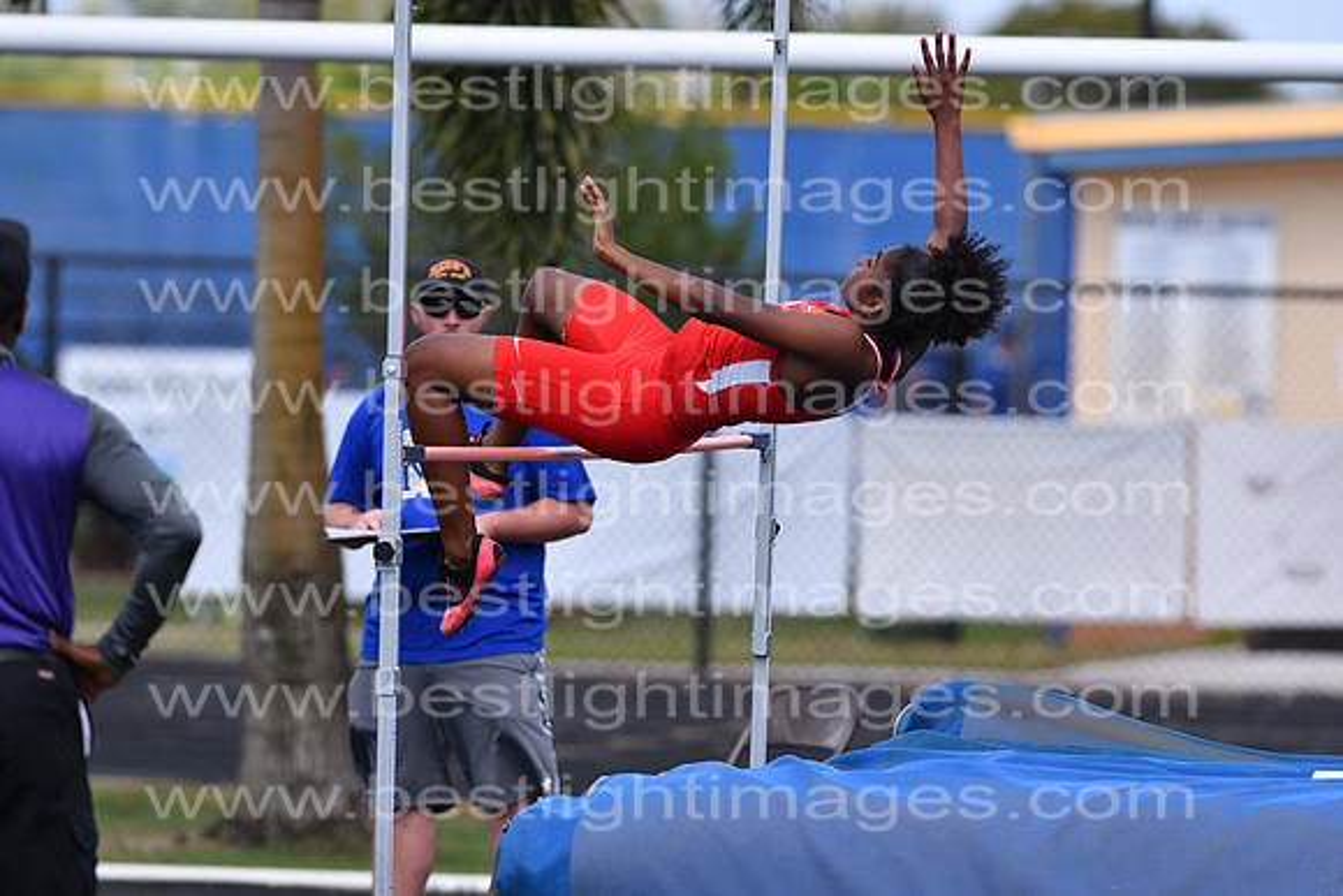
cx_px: 672
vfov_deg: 3.1
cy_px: 448
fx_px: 16791
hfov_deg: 4.6
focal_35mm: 450
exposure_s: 1/2000
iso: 200
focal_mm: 300
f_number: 4
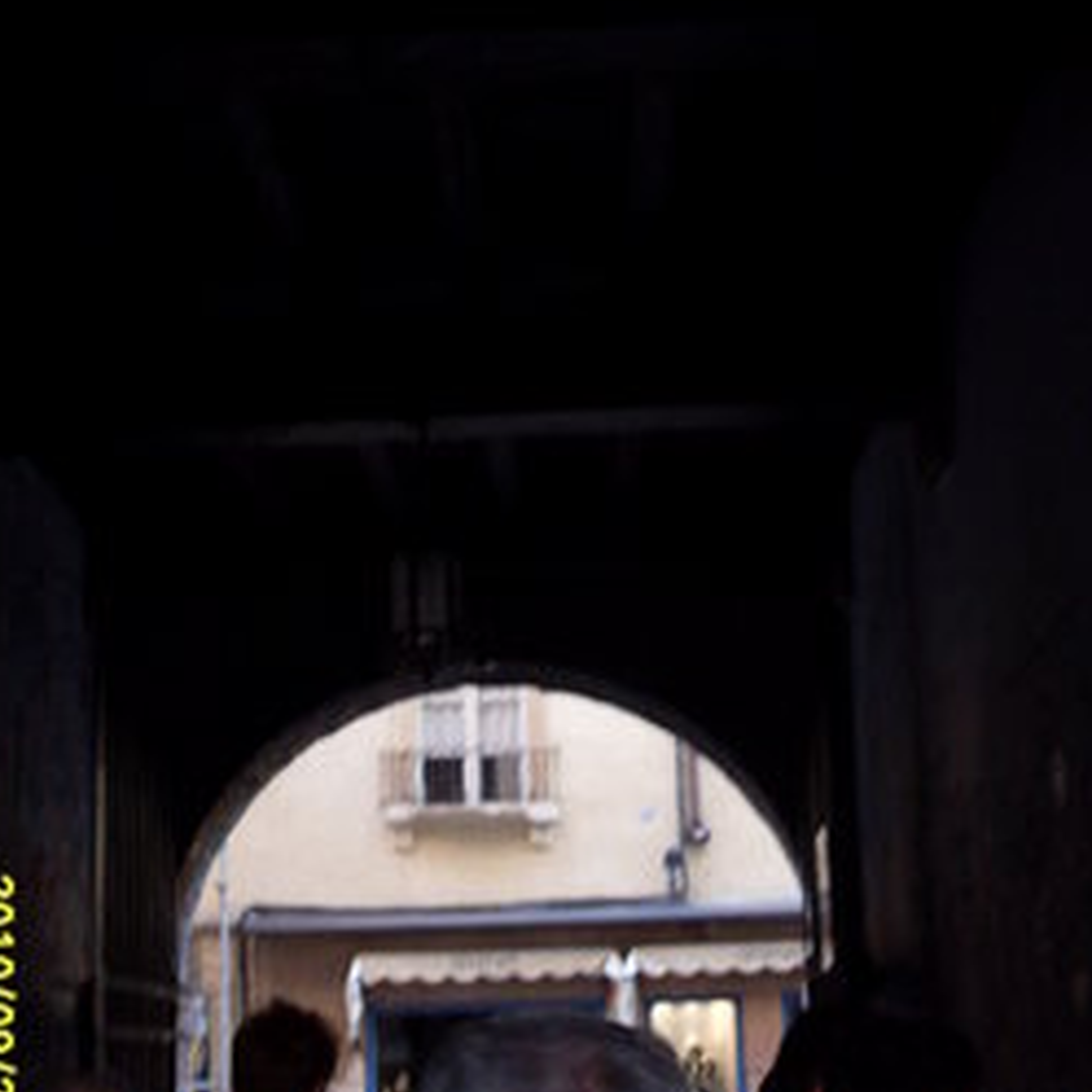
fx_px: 1927
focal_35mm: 54
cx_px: 526
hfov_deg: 31.6
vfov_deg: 31.6
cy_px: 491
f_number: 2.8
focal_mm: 6.3
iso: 100
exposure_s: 1/45
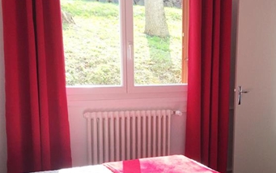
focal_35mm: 57
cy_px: 138
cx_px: 223
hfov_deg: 34.5
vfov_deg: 22.4
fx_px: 429
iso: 32
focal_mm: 4.15
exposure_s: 1/158
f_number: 2.2
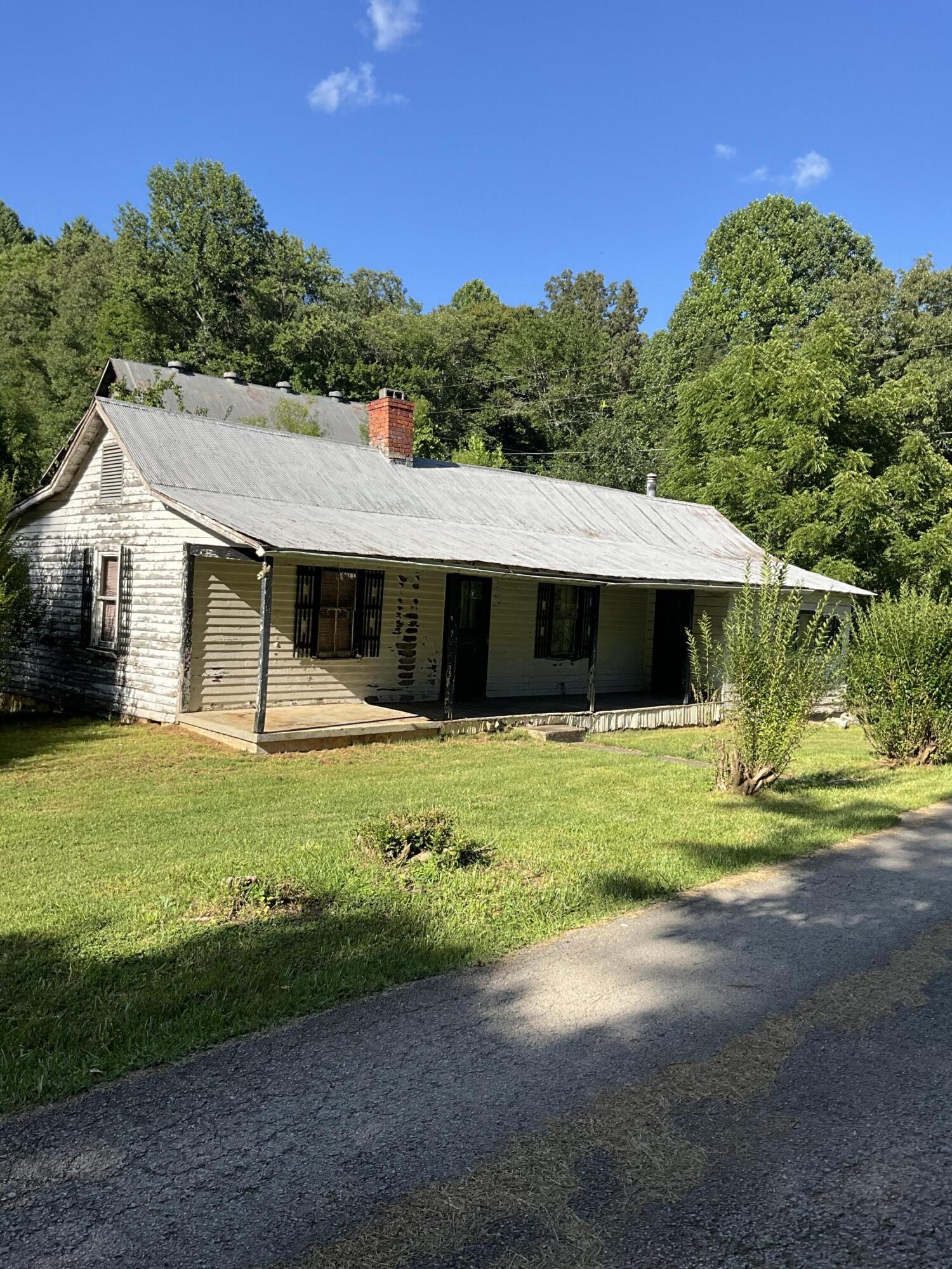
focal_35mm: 29
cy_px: 634
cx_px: 476
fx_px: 1063
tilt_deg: -2.2
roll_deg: -3.1
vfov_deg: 61.7
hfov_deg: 48.2
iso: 25
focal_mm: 3
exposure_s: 1/1015
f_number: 1.8
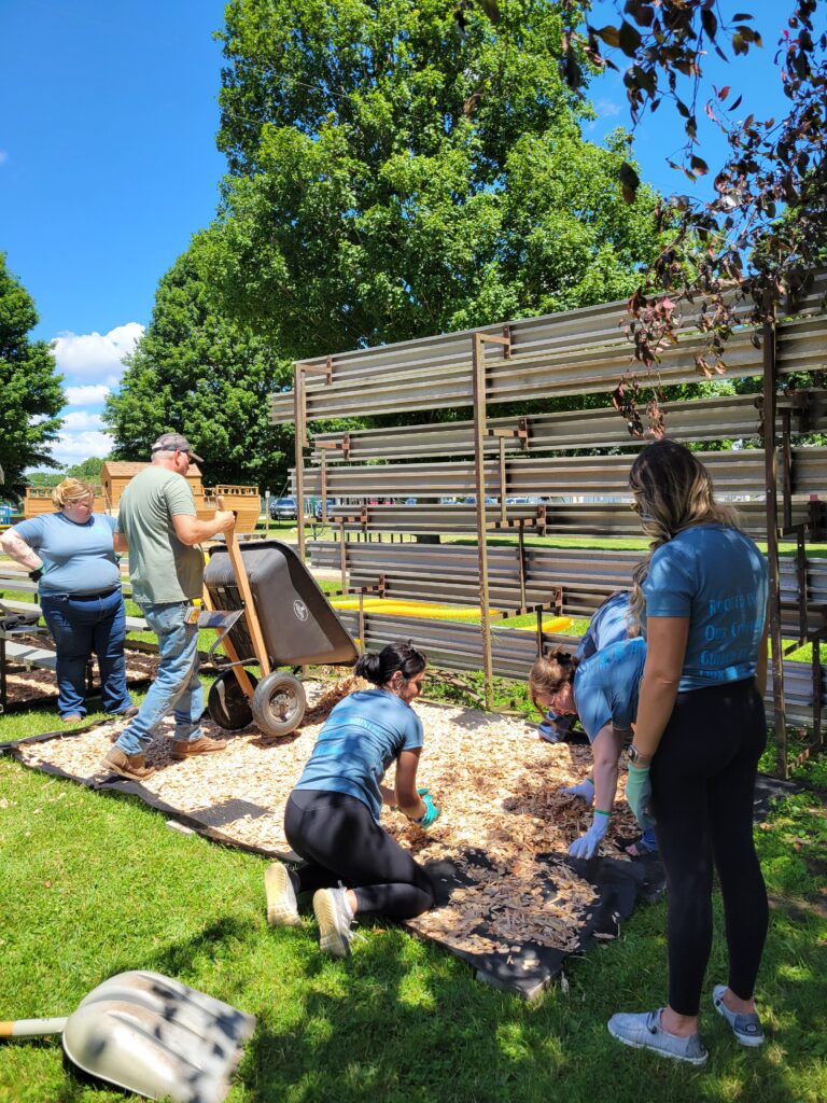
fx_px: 828
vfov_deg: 67.3
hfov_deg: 53.1
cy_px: 552
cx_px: 414
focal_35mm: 26
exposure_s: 1/992
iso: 40
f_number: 1.8
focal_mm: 5.4
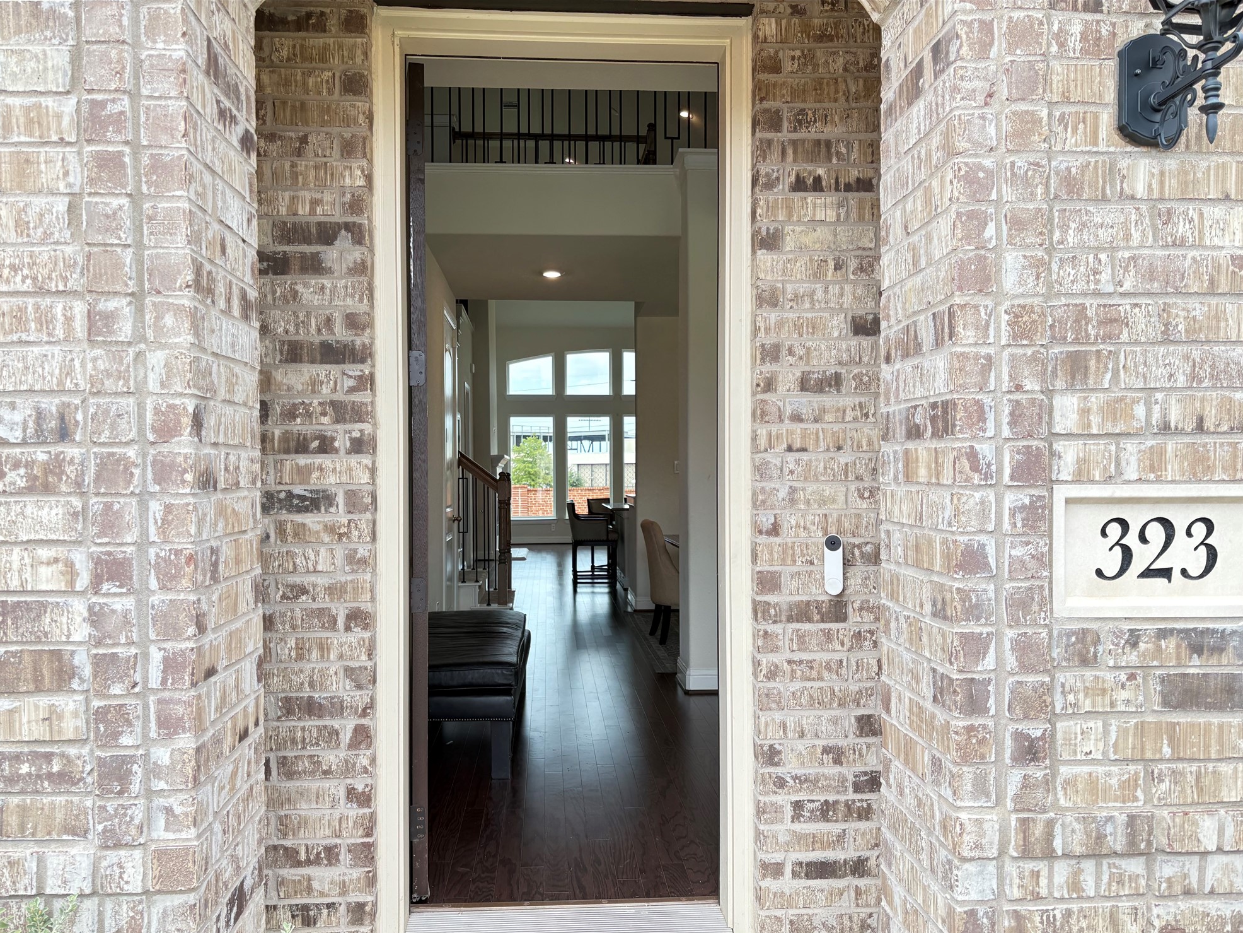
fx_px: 970
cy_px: 484
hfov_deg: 65.3
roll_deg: +0.5
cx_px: 604
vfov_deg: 51.3
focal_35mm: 27
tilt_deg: -0.3
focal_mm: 5.96
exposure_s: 1/243
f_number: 1.6
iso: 64
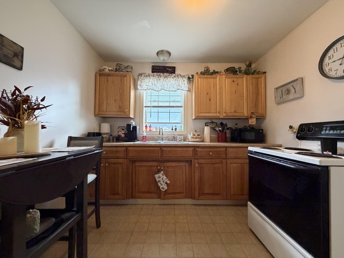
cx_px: 172
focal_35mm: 14
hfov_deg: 102.1
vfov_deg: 85.7
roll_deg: -0.3
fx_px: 139
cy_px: 129
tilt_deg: +2.4
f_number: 2.2
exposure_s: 1/60
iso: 500
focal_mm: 2.22
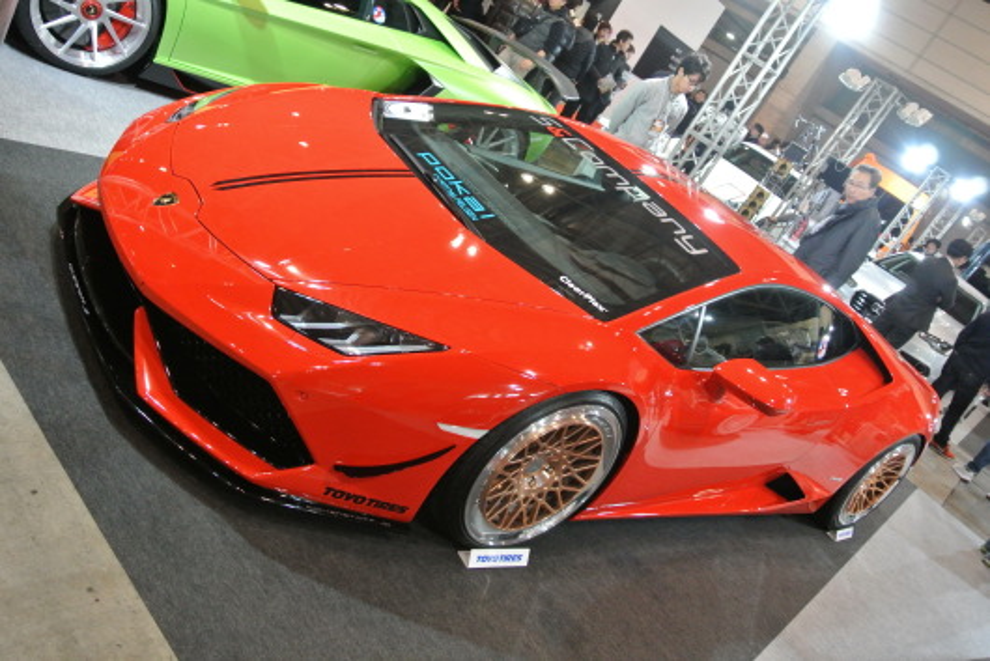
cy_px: 330
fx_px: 825
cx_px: 495
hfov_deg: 61.9
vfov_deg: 43.7
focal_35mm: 30
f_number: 3.5
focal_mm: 11.4
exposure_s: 1/50
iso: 800
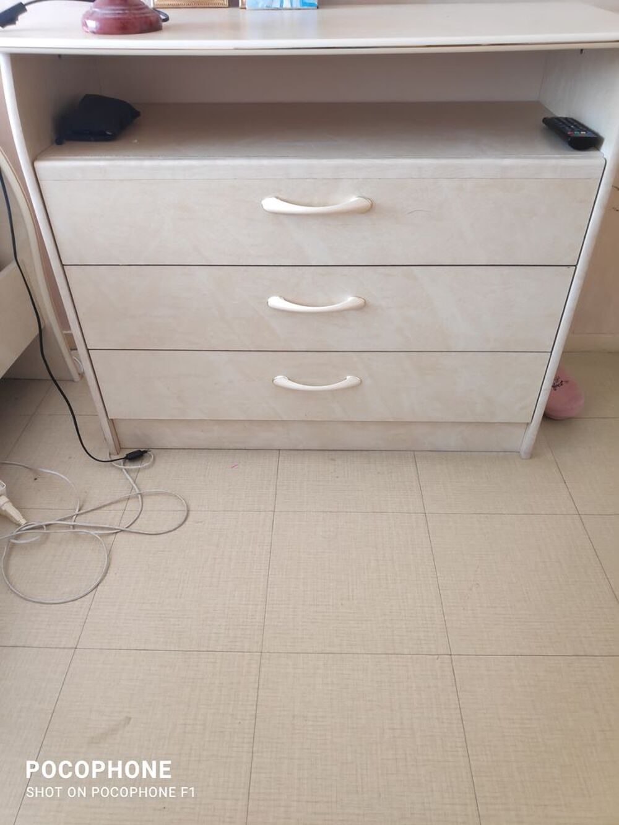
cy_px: 412
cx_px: 310
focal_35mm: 20
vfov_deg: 81.7
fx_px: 477
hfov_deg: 66.0
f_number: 1.9
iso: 393
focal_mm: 3.94
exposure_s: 1/100
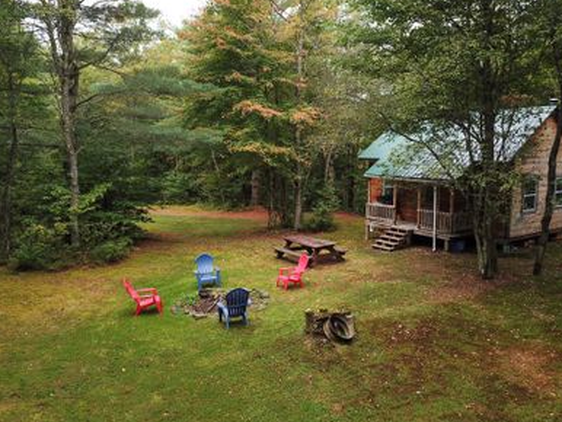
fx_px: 471
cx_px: 311
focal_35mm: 29
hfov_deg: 61.5
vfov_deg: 48.3
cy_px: 215
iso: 100
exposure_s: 1/240
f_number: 2.2
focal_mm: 4.73
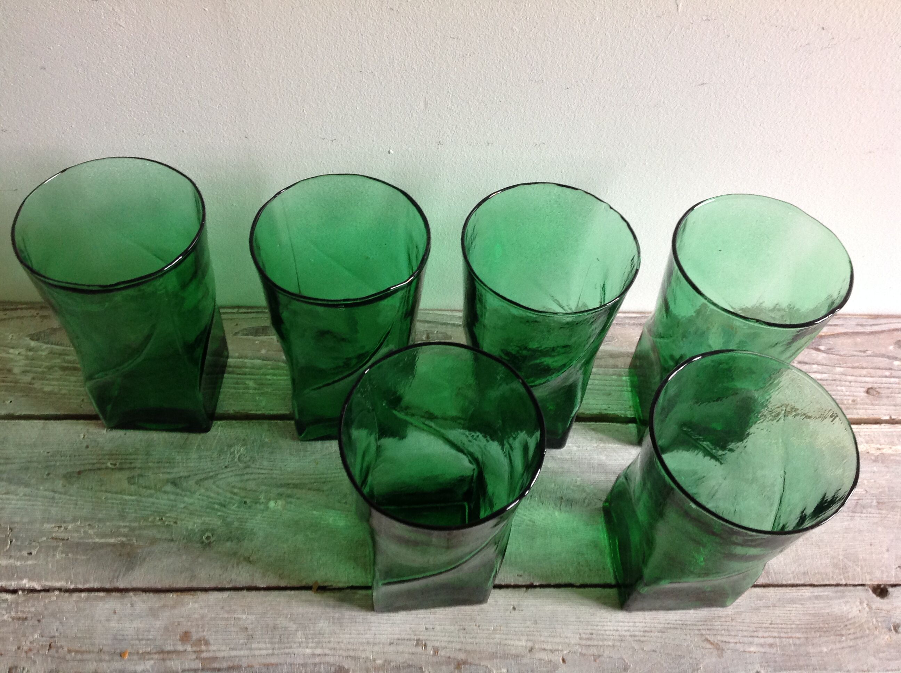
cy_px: 336
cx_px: 450
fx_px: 910
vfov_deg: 40.6
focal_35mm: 35
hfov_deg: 52.7
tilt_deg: -54.8
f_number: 2.4
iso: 125
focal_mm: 4.28
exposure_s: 1/15
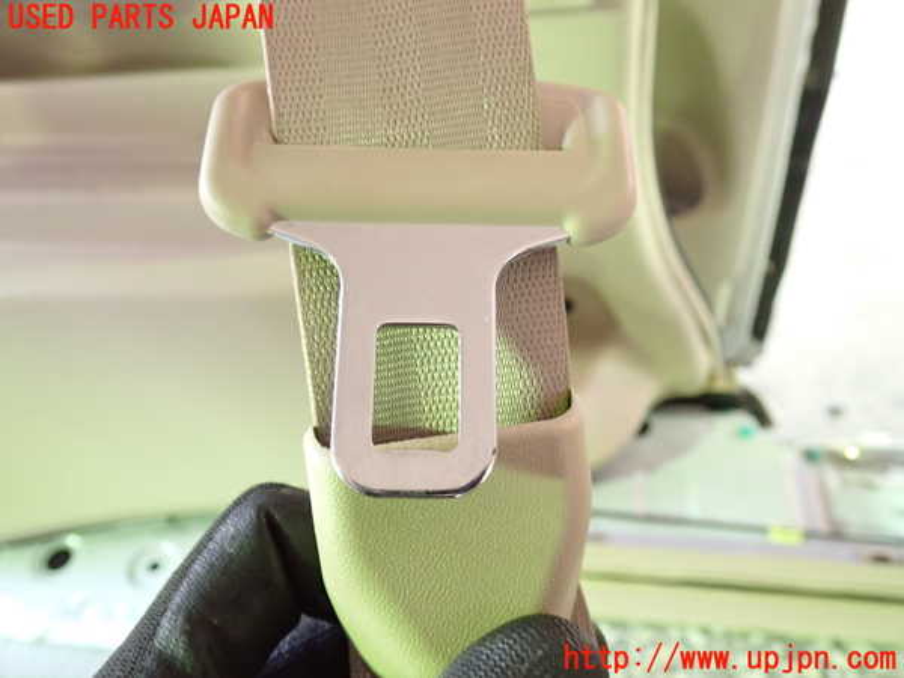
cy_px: 339
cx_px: 452
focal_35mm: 30
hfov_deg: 60.0
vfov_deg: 46.8
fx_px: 783
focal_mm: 5.4
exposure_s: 1/13
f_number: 2.3
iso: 800
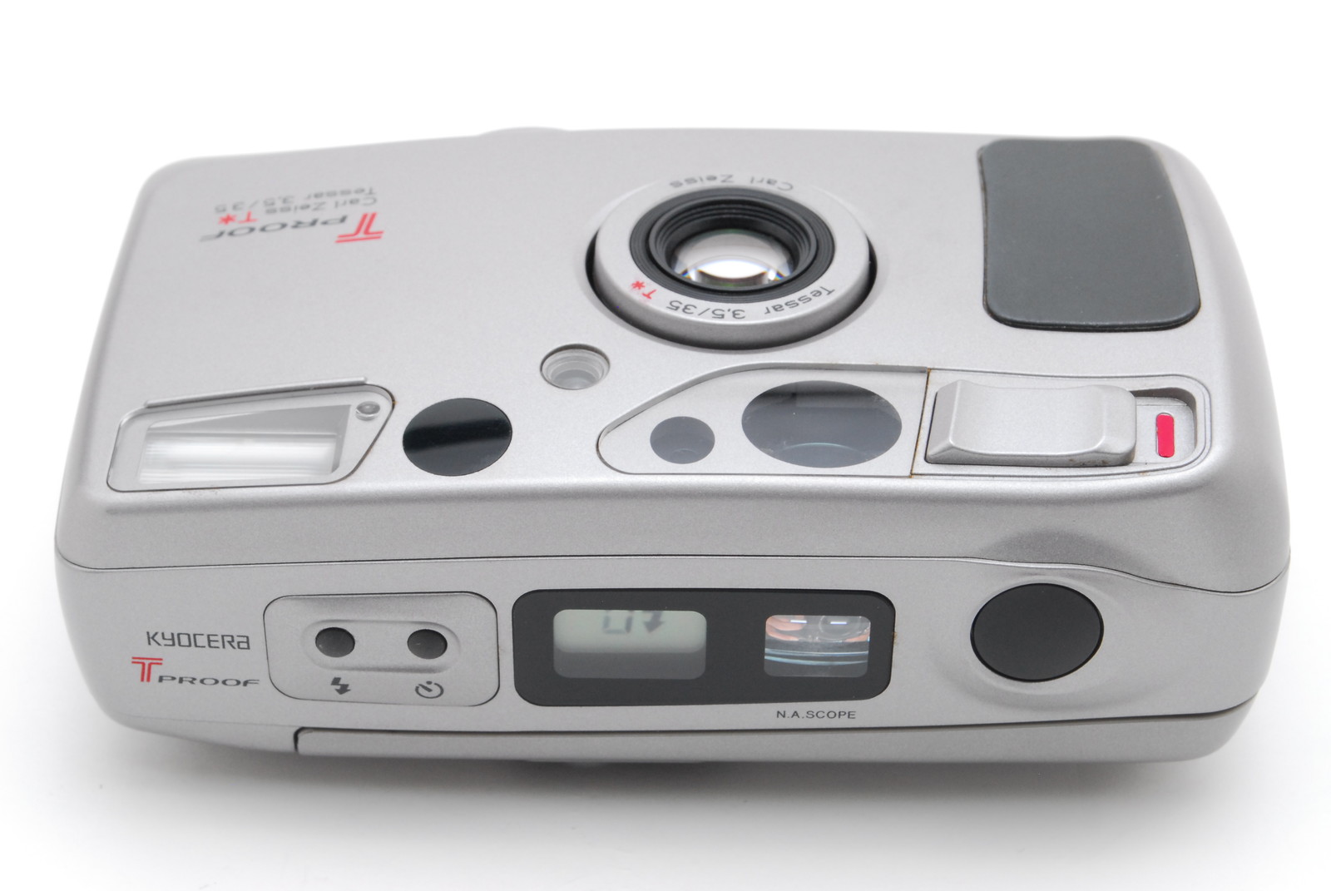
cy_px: 446
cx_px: 666
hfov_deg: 24.6
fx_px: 3054
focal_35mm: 82
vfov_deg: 16.6
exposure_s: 1/100
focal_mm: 55
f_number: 16
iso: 500
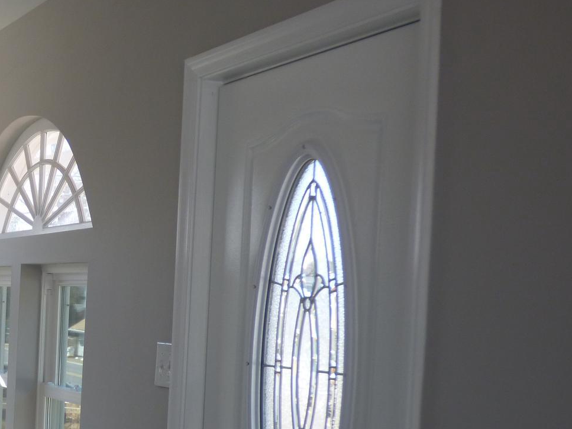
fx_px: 1190
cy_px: 357
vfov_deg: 20.2
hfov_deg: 25.4
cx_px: -30
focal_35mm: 72
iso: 100
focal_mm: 5.97
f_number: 3.4
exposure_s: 1/125
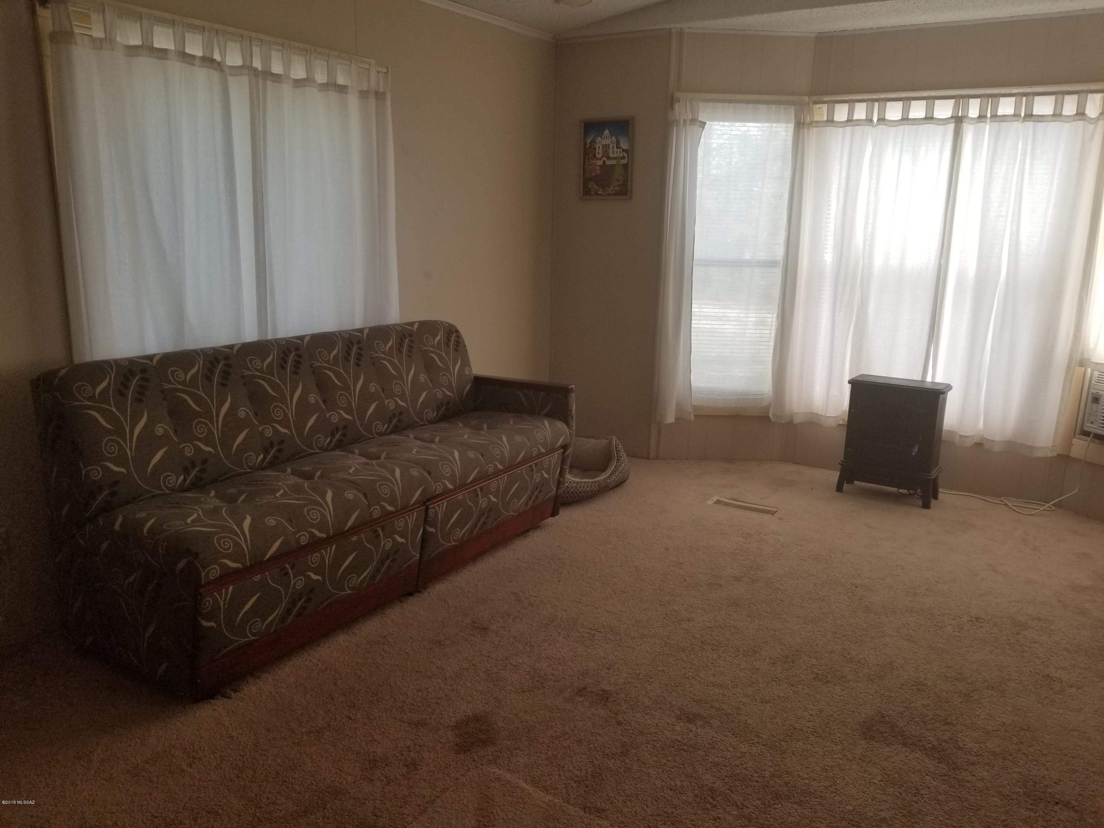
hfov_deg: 67.3
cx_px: 552
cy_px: 414
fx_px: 829
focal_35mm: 26
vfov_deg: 53.1
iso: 50
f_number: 1.7
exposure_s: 1/144
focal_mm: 4.3
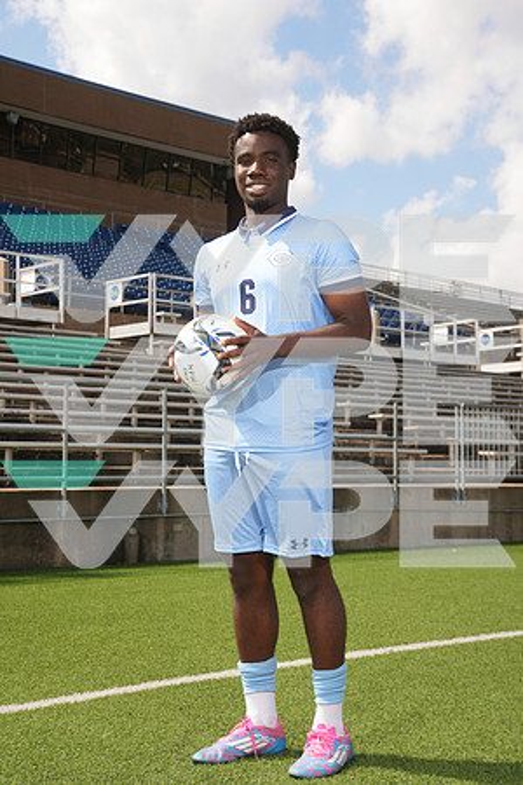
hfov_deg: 24.6
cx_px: 262
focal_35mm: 55
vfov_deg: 36.2
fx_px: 1198
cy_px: 392
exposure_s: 1/200
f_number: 8
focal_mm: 55
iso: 100
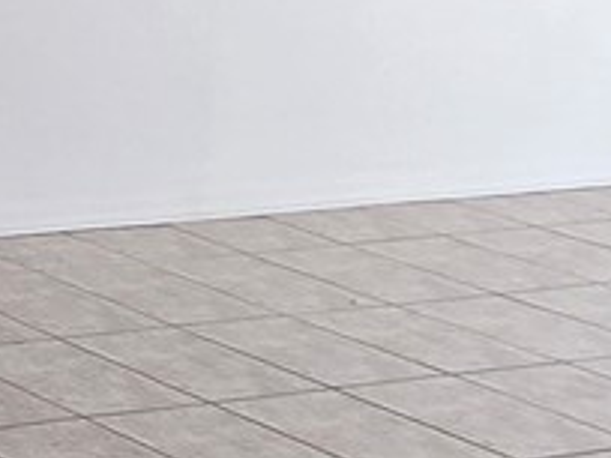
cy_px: -374
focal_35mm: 102
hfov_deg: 10.8
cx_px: -1318
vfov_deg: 13.1
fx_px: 1800
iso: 50
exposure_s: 1/127
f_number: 2.2
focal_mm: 2.2
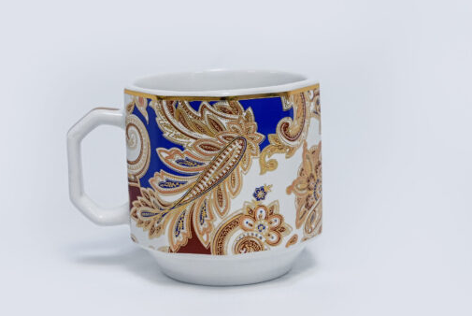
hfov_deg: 21.0
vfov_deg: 14.1
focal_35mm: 97
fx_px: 1273
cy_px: 164
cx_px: 231
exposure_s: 1/200
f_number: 14
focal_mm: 70
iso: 6400
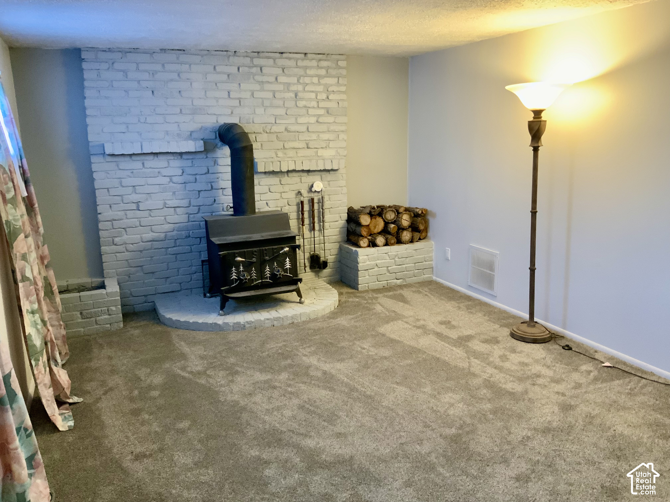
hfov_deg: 61.7
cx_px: 335
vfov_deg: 48.2
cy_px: 251
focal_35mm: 29
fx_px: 561
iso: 250
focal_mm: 3
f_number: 1.8
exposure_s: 1/40
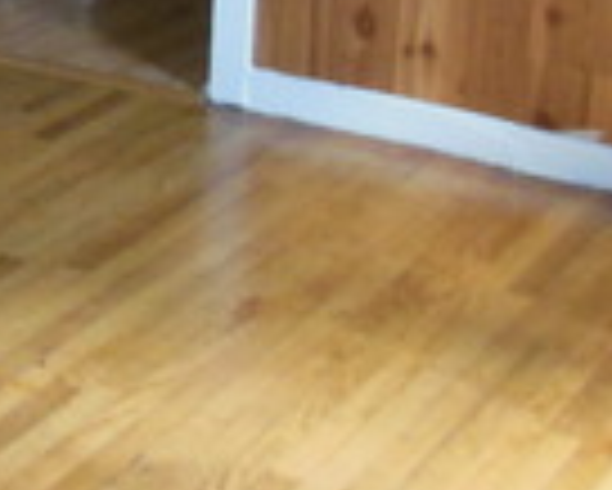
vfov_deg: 13.0
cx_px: -243
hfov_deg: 15.7
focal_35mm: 115
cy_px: -121
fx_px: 2084
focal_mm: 4.5
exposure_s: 1/25
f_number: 3.5
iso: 400
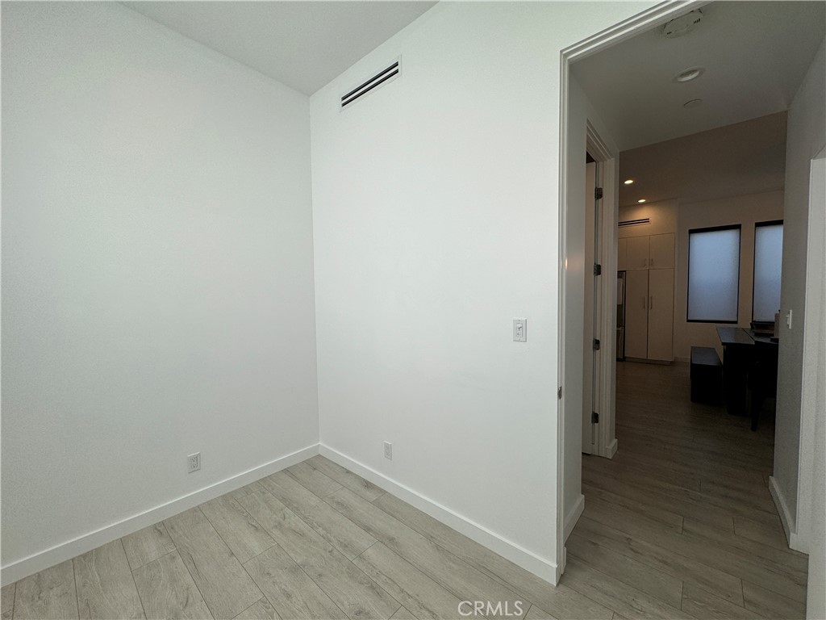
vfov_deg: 85.7
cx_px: 413
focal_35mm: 14
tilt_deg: -3.5
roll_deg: -0.1
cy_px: 310
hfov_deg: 102.1
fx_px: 334
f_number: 2.2
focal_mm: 2.22
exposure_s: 1/316
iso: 40
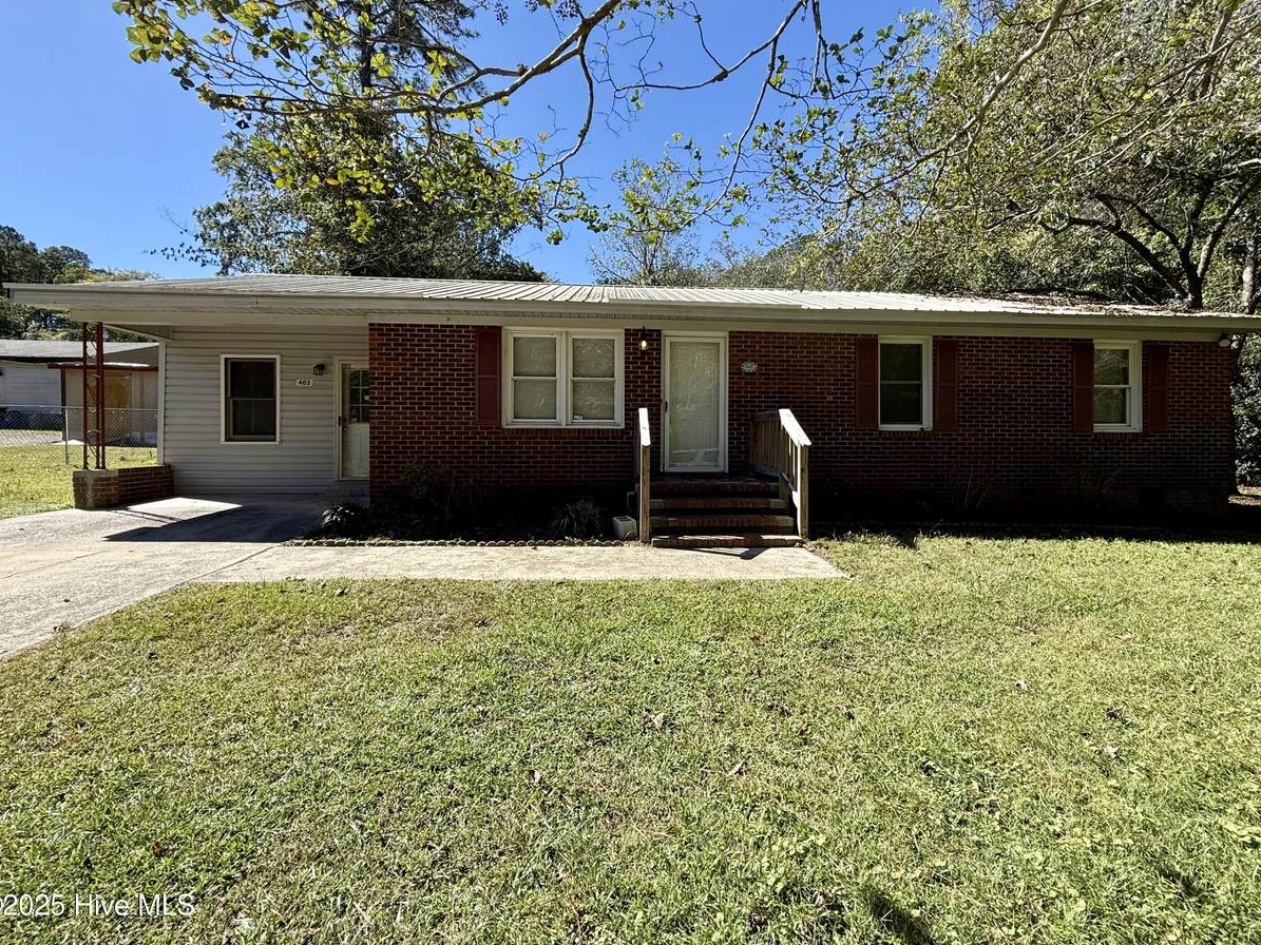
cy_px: 445
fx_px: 546
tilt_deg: +0.0
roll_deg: -0.7
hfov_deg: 98.1
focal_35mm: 15
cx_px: 654
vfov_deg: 81.7
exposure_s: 1/701
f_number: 2.2
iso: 50
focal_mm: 2.22
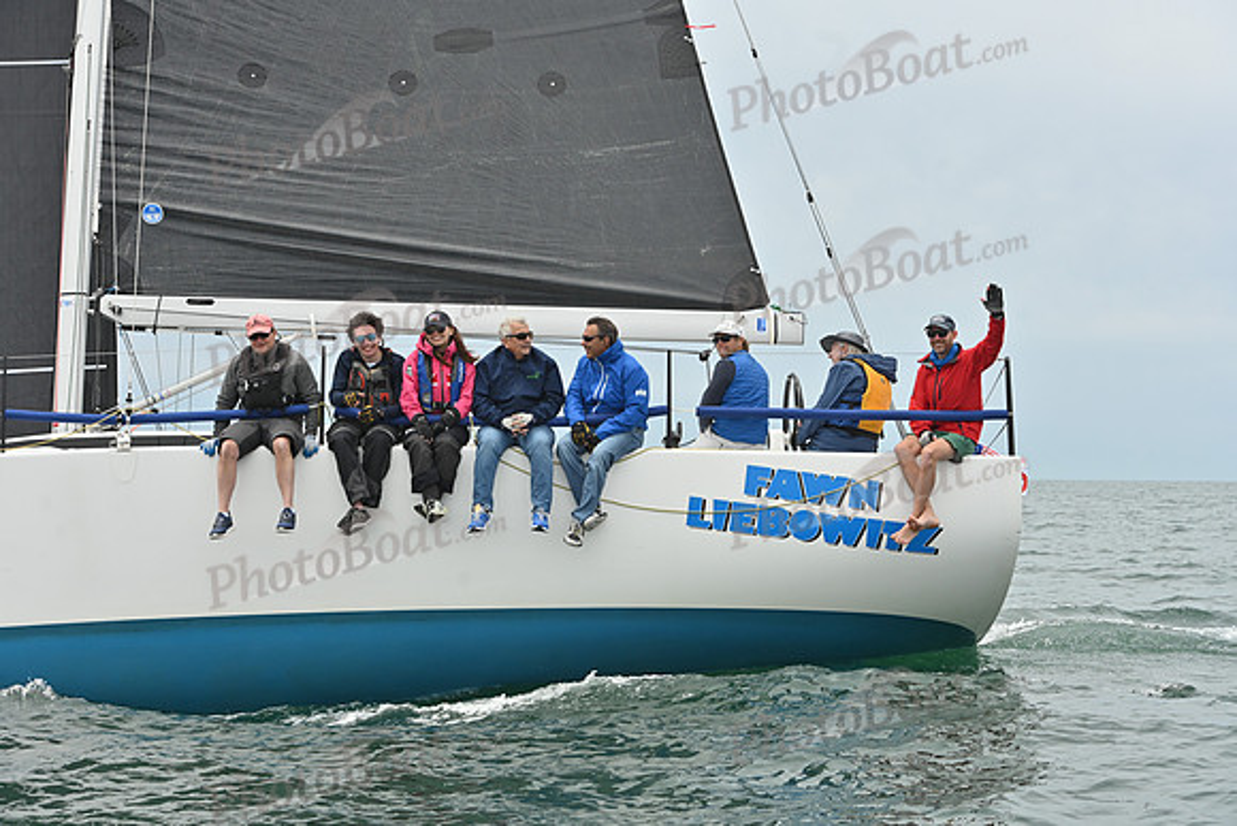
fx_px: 2406
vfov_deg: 19.5
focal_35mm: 70
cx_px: 618
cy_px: 413
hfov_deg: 28.8
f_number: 7.1
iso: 320
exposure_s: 1/1250
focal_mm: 70
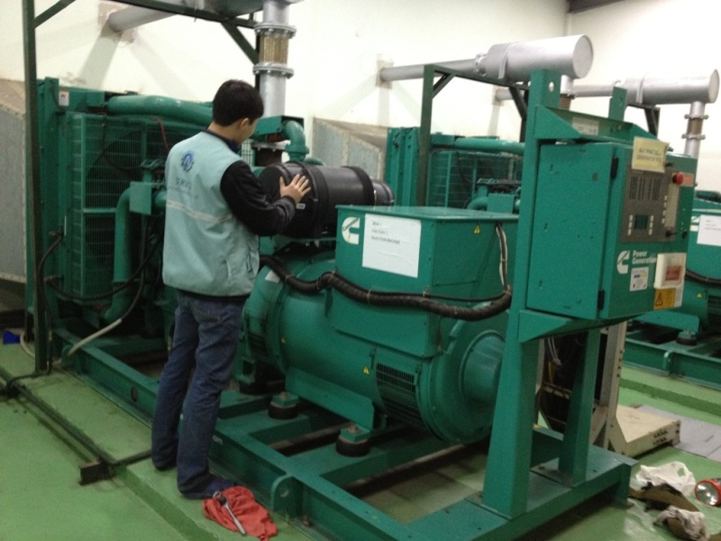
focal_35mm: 35
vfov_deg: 40.7
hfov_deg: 52.6
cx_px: 360
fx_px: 729
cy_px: 270
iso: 250
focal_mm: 4.28
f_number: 2.4
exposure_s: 1/20
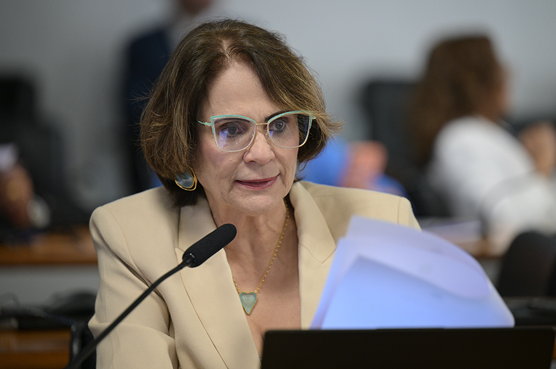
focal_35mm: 180
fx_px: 2775
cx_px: 278
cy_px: 184
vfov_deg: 7.6
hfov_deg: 11.4
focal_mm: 180
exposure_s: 1/125
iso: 1000
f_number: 2.8
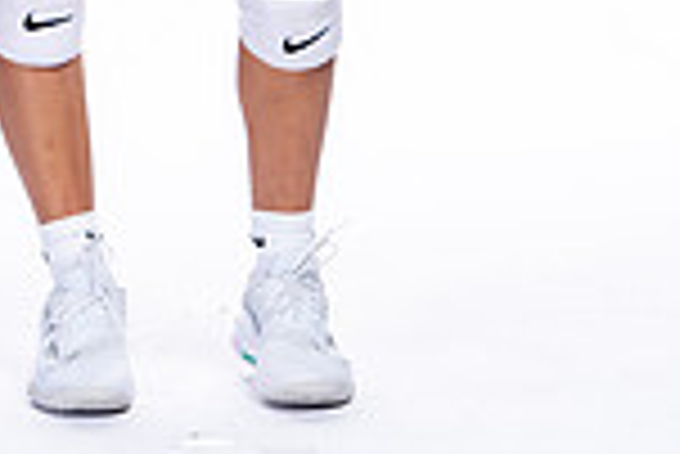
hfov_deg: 6.8
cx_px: 153
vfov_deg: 4.5
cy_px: -539
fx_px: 5691
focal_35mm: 301
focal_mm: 101
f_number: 5.6
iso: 400
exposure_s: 1/250
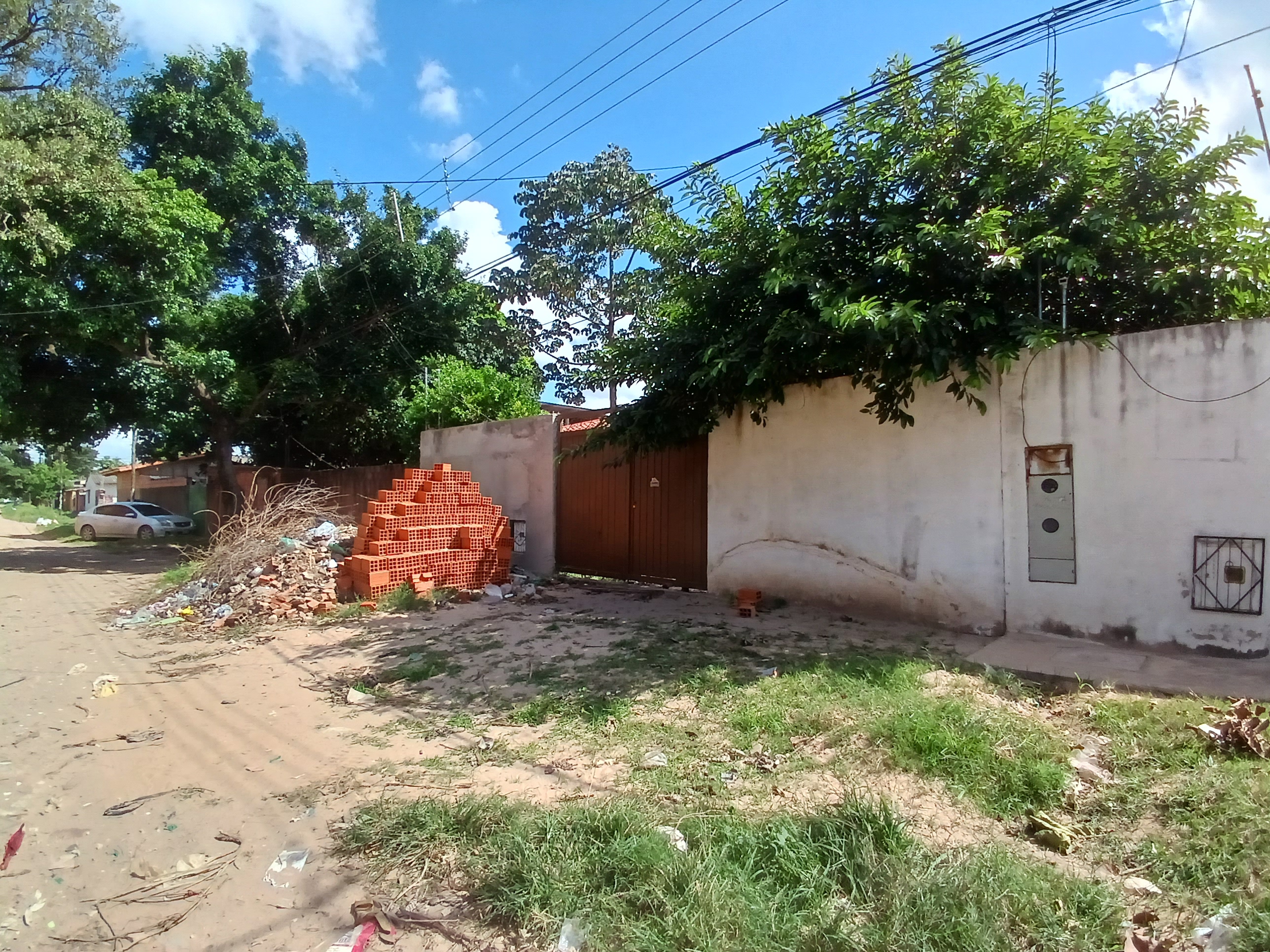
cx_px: 635
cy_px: 476
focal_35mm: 17
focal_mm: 1.4
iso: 50
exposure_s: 1/872
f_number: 2.2
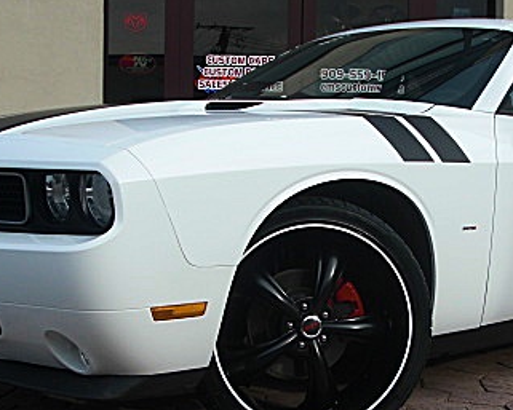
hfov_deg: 27.0
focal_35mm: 70
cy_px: 297
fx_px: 1063
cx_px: 334
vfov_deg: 21.7
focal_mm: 6.3
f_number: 2.8
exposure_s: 1/500
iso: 50
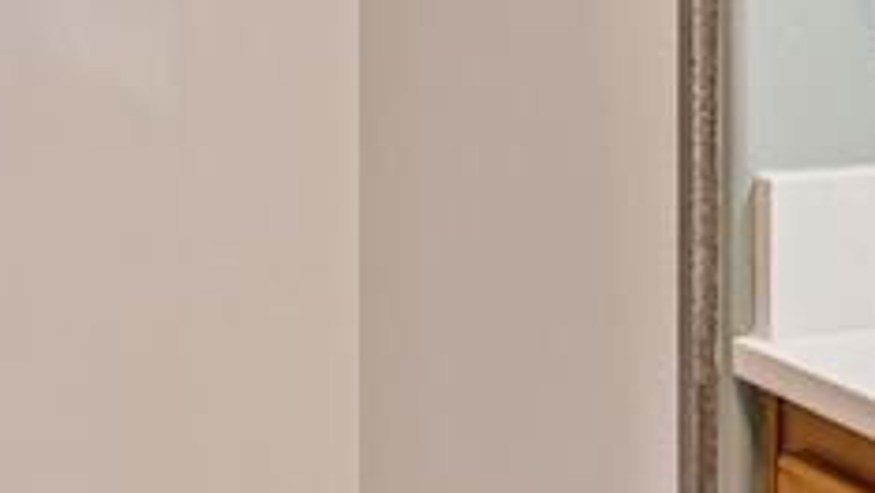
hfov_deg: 21.9
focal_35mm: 89
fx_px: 2077
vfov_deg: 13.2
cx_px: 1077
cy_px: -82
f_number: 13
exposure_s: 1/6
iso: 400
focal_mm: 15.6
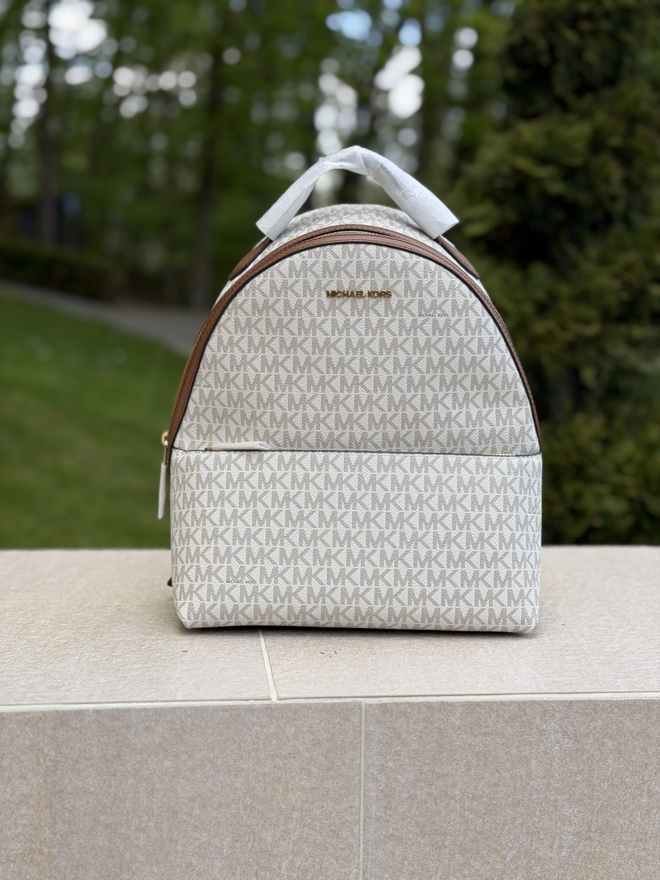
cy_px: 440
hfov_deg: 30.3
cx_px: 330
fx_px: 1220
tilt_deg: -7.2
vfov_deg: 39.7
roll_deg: -0.8
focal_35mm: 48
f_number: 1.78
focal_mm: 6.76
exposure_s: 1/1883
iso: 64
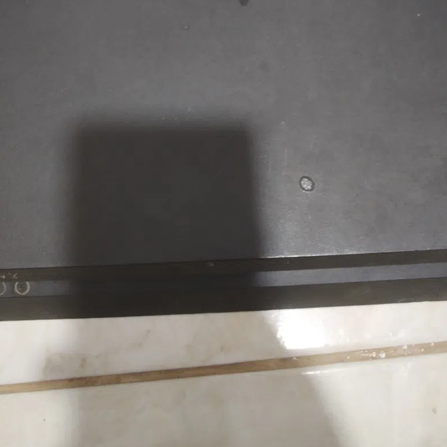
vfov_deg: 36.4
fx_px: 657
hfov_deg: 37.5
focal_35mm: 45
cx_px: 208
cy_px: 99
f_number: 1.8
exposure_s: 1/25
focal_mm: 4.75
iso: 1106
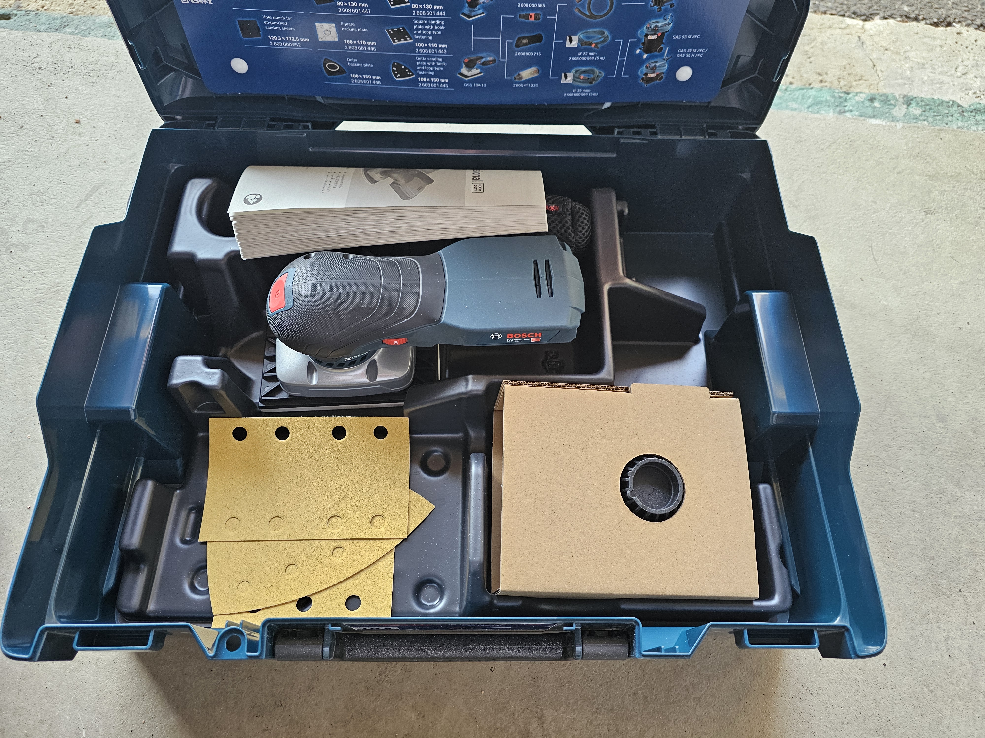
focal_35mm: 23
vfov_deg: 58.9
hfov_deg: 73.9
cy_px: 369
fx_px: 654
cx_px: 492
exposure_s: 1/100
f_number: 1.7
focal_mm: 6.3
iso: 250
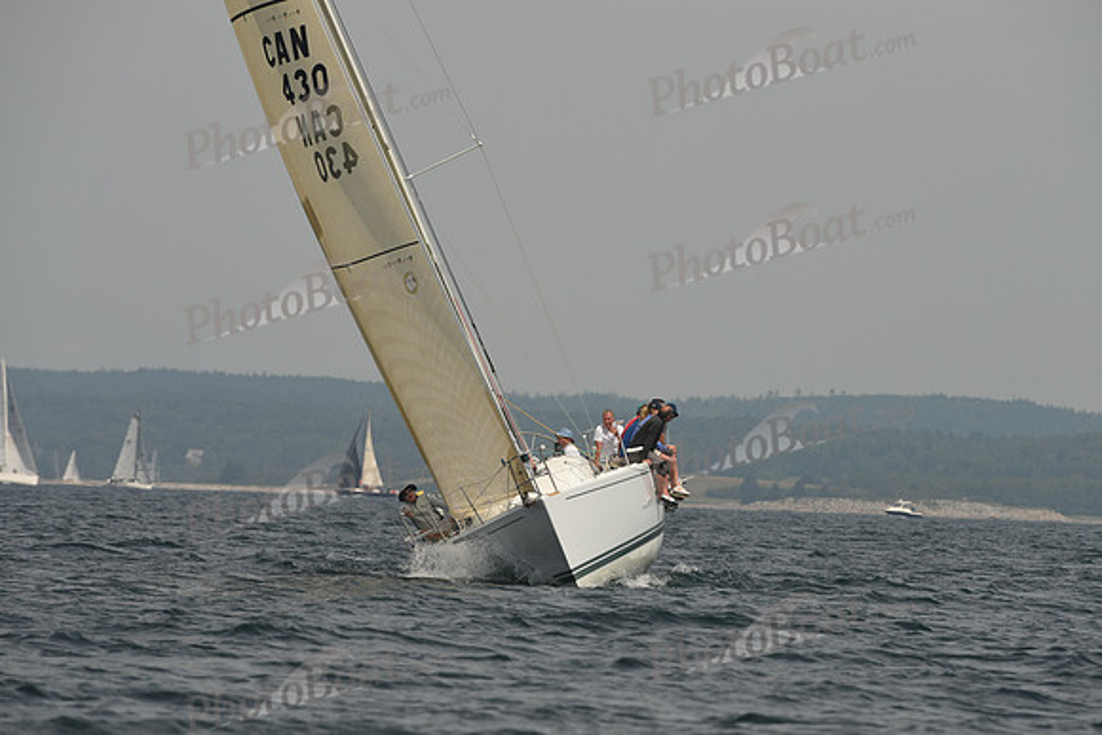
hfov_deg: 5.2
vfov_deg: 3.4
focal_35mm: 400
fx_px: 12247
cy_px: 368
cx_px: 551
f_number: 8
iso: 250
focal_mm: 400
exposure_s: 1/800
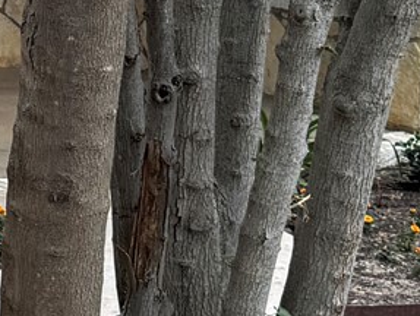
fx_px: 2077
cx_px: -455
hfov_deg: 10.5
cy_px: -57
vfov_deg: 8.6
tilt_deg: -6.3
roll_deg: +0.0
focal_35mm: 171
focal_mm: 6.76
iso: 80
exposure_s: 1/448
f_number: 1.78
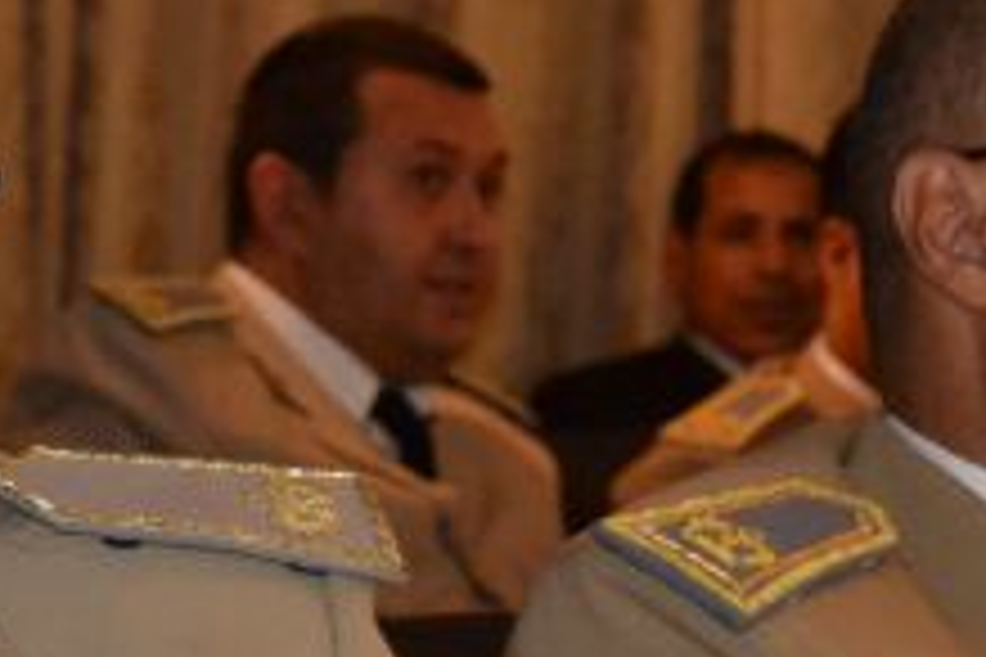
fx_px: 4793
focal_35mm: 175
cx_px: 306
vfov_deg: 7.8
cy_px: 342
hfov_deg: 11.7
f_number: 5.3
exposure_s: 1/60
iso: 3200
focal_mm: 40
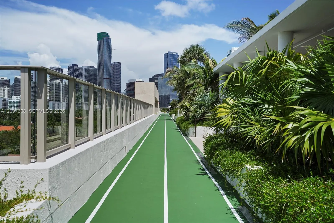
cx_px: 167
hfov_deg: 54.4
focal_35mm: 35
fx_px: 325
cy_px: 112
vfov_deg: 37.8
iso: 400
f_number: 8
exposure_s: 1/800
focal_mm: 35
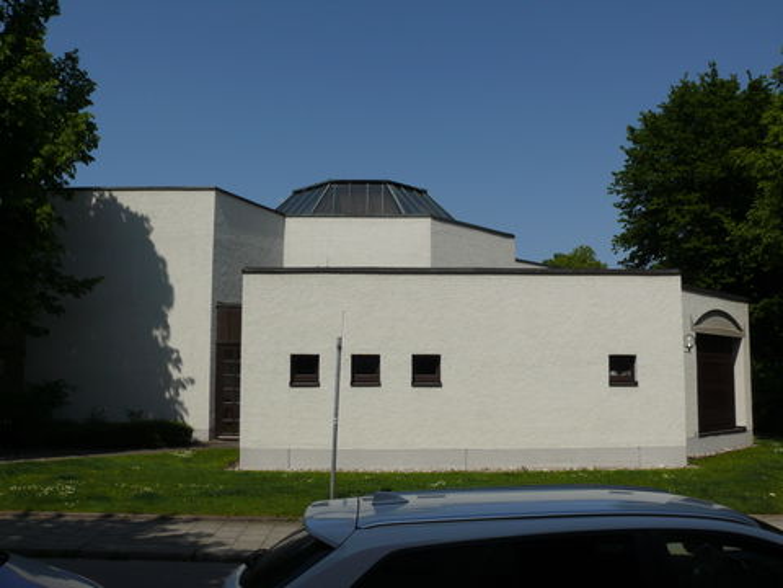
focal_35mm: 35
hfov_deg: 52.6
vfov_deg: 40.7
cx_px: 392
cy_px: 294
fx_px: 792
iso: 100
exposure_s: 1/640
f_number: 8
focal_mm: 7.4
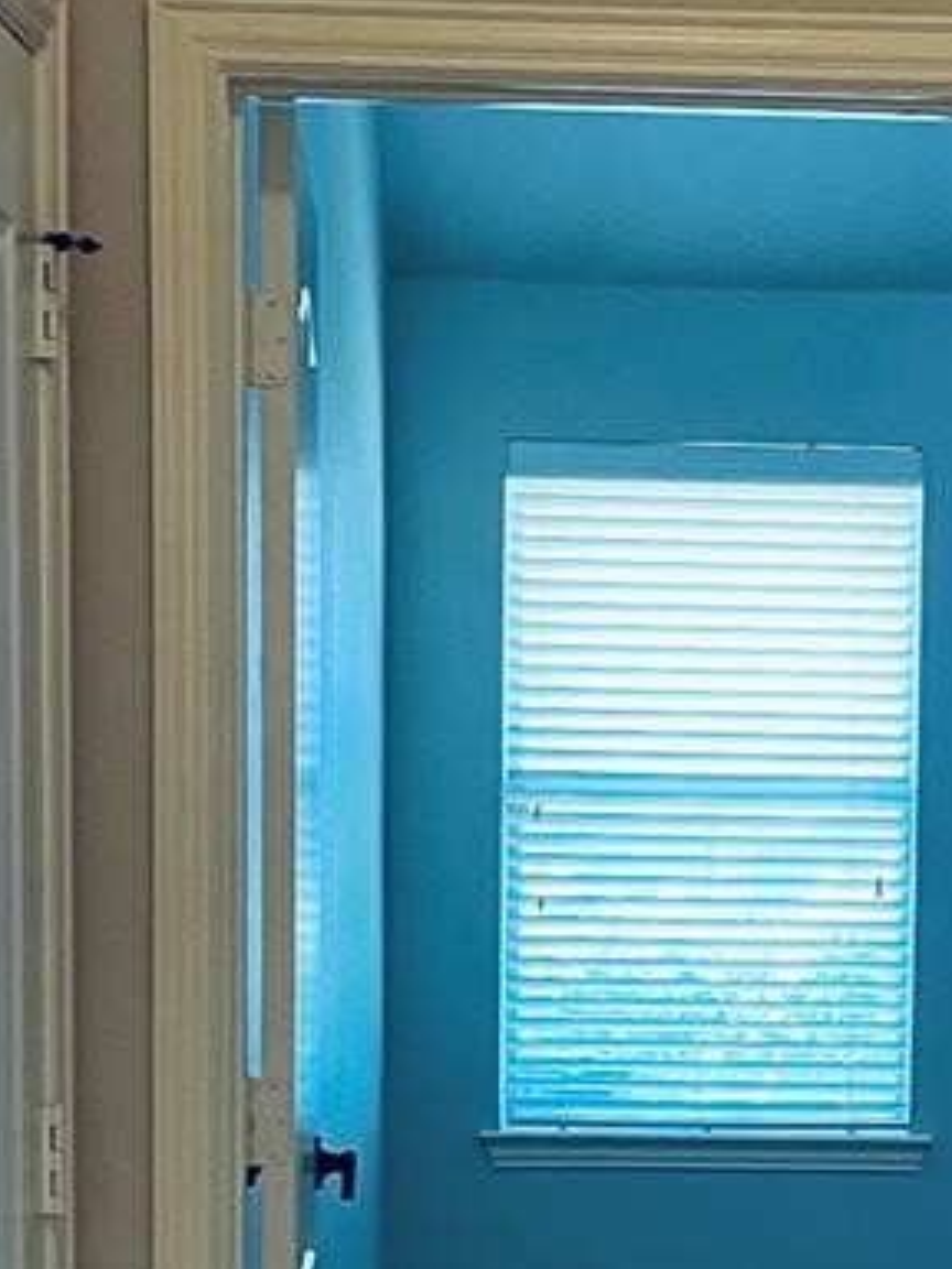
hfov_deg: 14.1
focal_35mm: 104
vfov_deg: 18.5
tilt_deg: -6.4
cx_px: 869
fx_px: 3814
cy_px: 1183
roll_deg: -1.8
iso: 160
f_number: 1.6
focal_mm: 4.2
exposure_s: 1/60
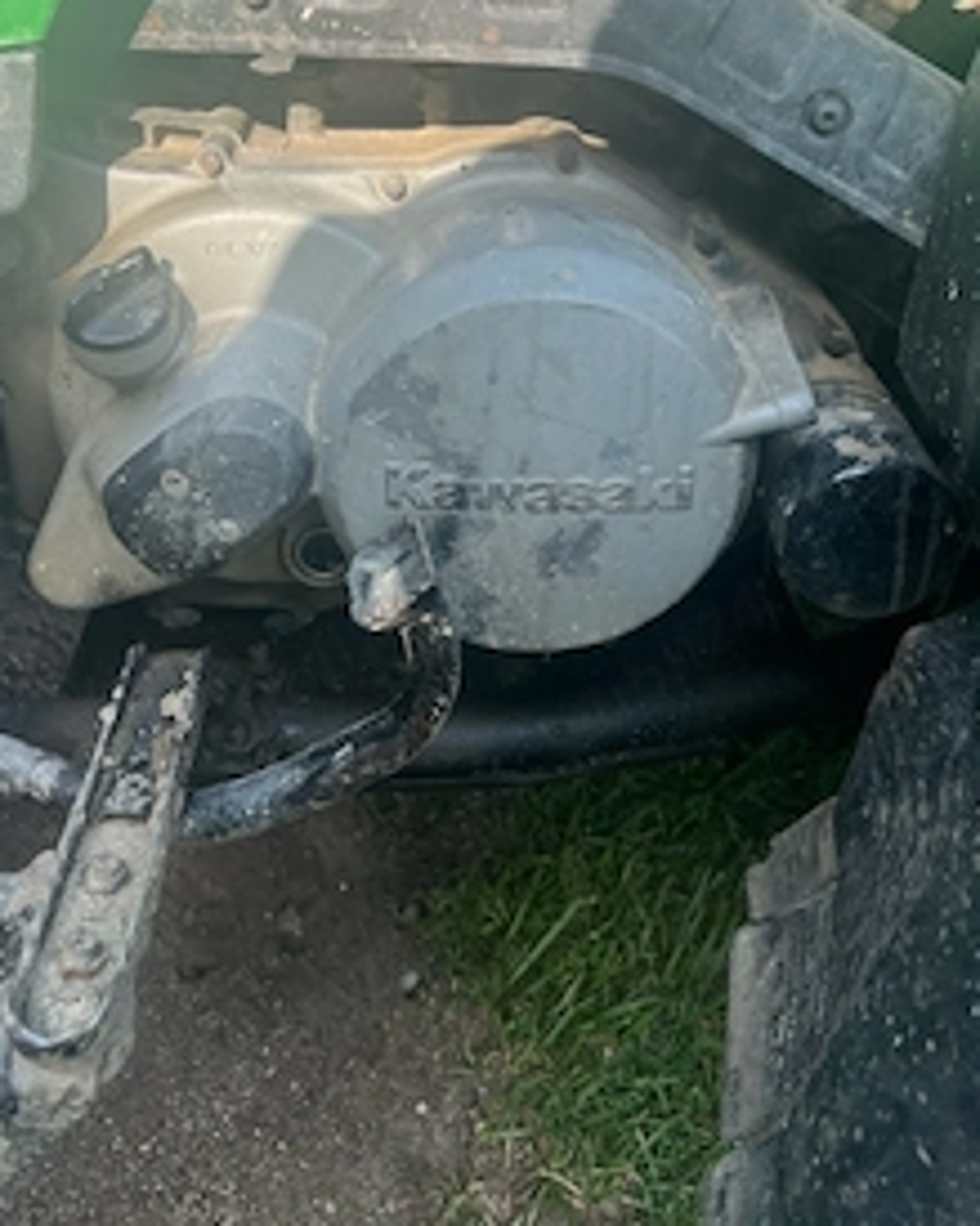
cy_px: 353
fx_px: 1342
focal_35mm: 37
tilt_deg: -21.1
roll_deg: +2.7
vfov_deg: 47.8
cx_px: 439
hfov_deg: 40.1
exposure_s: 1/1135
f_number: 1.5
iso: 50
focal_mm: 5.7
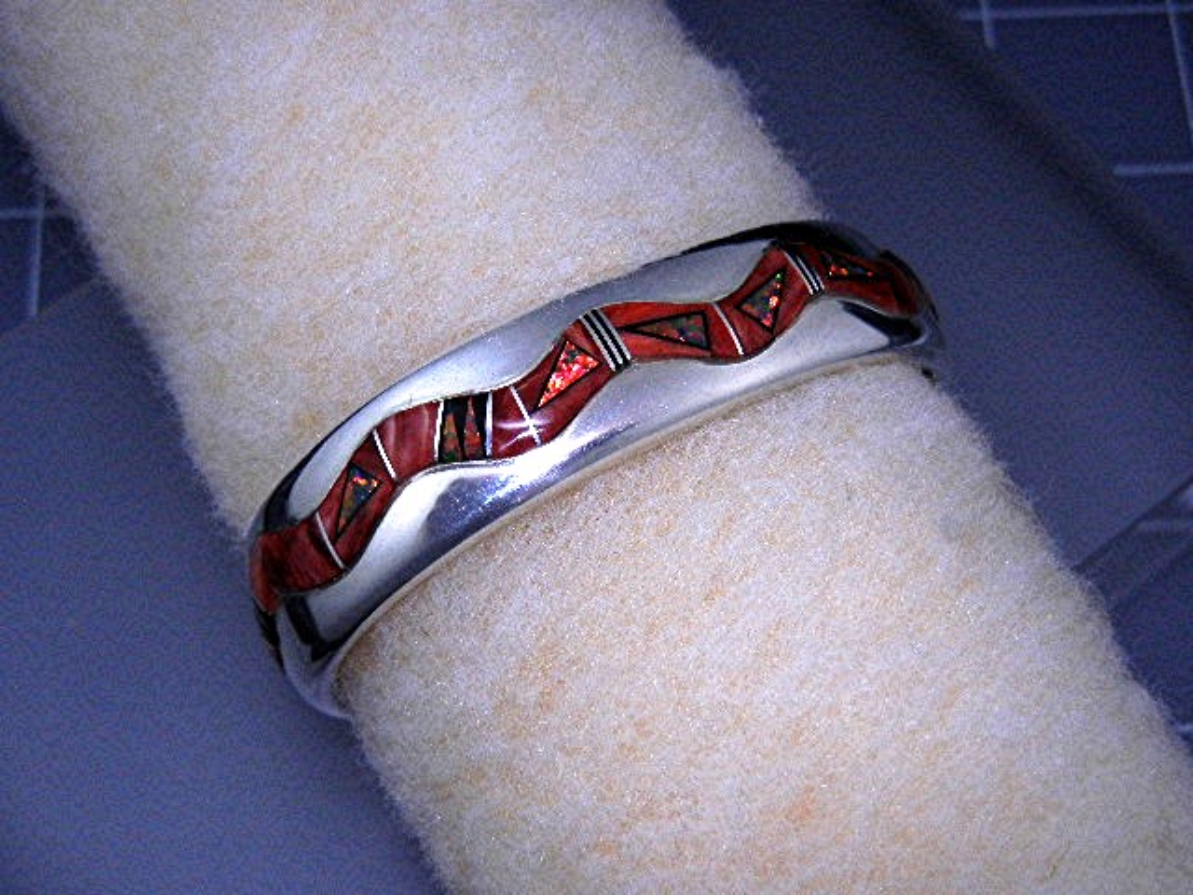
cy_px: 448
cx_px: 596
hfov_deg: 32.7
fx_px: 2033
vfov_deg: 24.8
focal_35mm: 59
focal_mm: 10.6
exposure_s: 1/30
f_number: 8
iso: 332
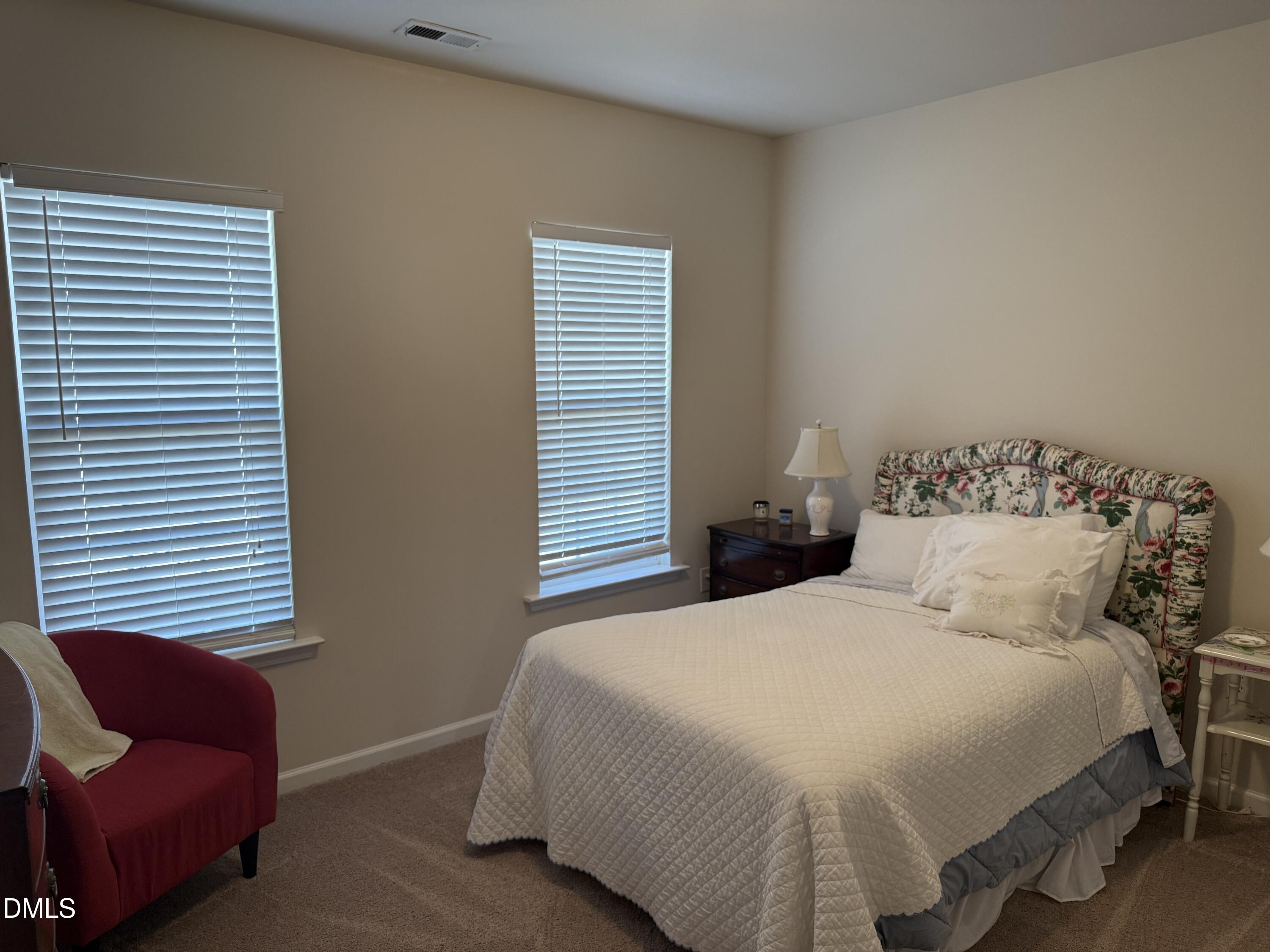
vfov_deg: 56.8
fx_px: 881
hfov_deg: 71.6
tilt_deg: -7.3
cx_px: 635
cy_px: 476
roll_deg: +0.0
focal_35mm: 24
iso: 200
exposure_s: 1/120
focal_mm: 6.76
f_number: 1.78
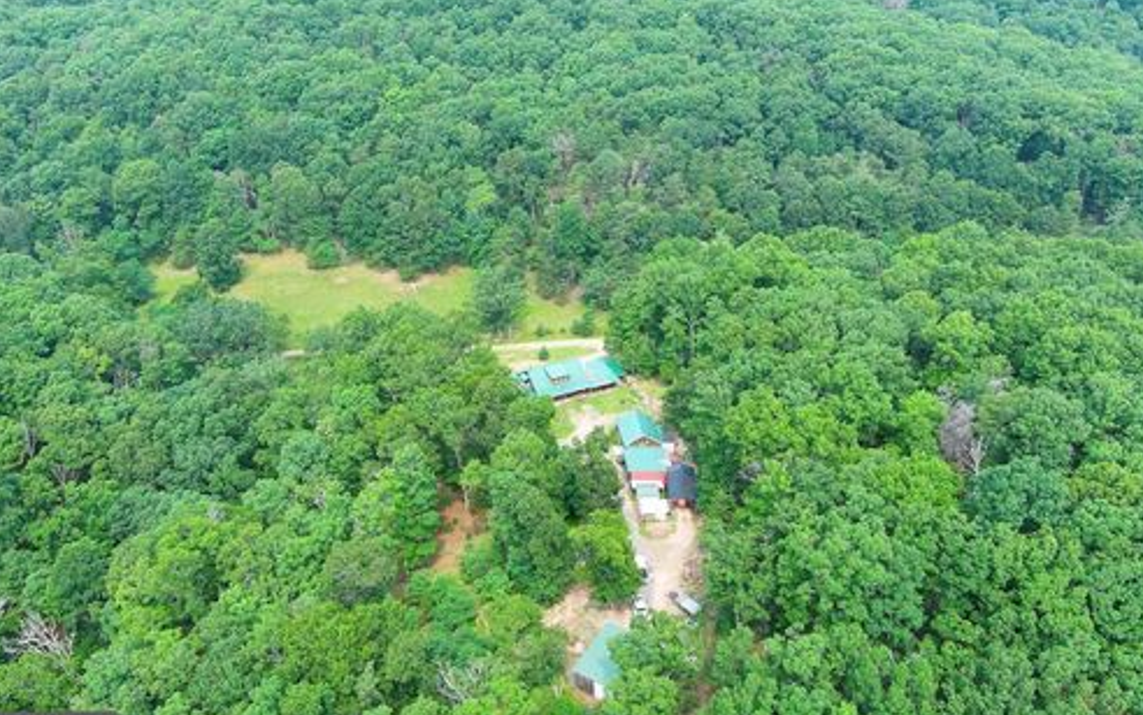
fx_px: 935
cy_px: 366
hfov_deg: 62.9
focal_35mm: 30
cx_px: 572
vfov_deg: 41.9
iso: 100
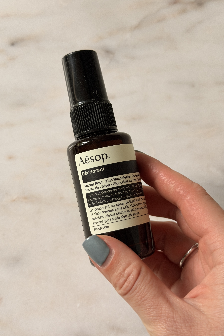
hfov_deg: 27.0
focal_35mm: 50
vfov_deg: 39.6
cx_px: 118
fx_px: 467
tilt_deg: -69.7
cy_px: 168
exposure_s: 1/60
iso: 250
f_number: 1.78
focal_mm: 6.76
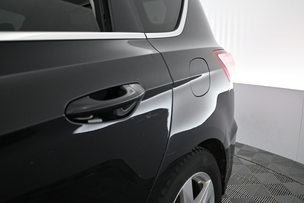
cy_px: 102
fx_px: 247
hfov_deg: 63.2
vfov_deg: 44.6
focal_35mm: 29
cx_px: 152
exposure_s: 1/125
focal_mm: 19.5
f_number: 3.8
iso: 2200
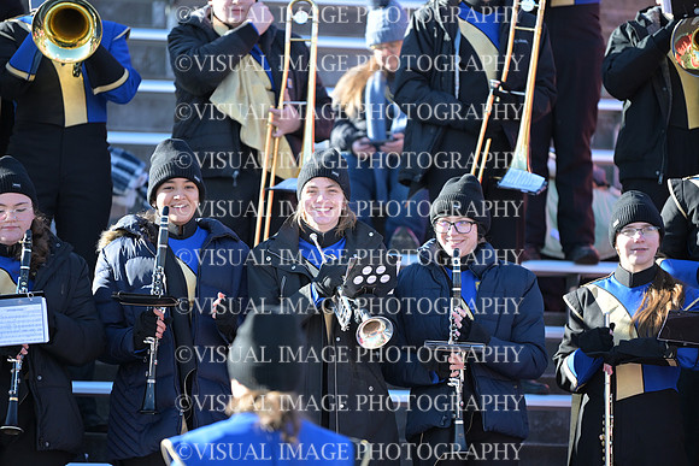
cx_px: 350
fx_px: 3884
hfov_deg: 10.3
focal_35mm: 200
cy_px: 233
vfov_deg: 6.9
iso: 640
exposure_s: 1/1600
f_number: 2.8
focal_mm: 200
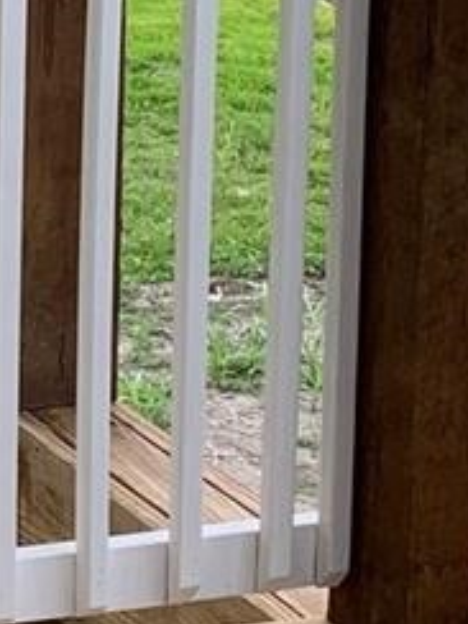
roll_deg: +2.1
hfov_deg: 8.5
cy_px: 281
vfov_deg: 12.0
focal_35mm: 164
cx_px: -496
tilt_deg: -14.9
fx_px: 2956
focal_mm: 4.25
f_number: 1.8
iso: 25
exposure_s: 1/444
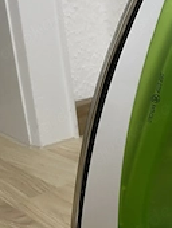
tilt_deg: -21.8
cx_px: 180
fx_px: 403
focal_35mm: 61
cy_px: 153
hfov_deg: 22.9
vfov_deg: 31.4
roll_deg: +2.5
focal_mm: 4.25
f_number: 1.8
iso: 160
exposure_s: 1/50
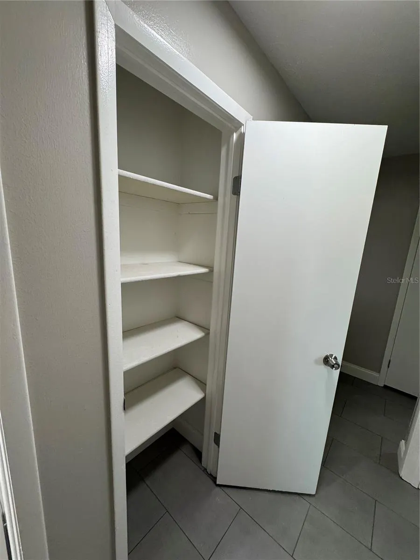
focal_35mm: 14
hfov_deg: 85.7
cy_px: 280
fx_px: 226
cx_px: 210
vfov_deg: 102.1
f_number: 2.2
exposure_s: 1/120
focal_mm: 2.22
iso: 250
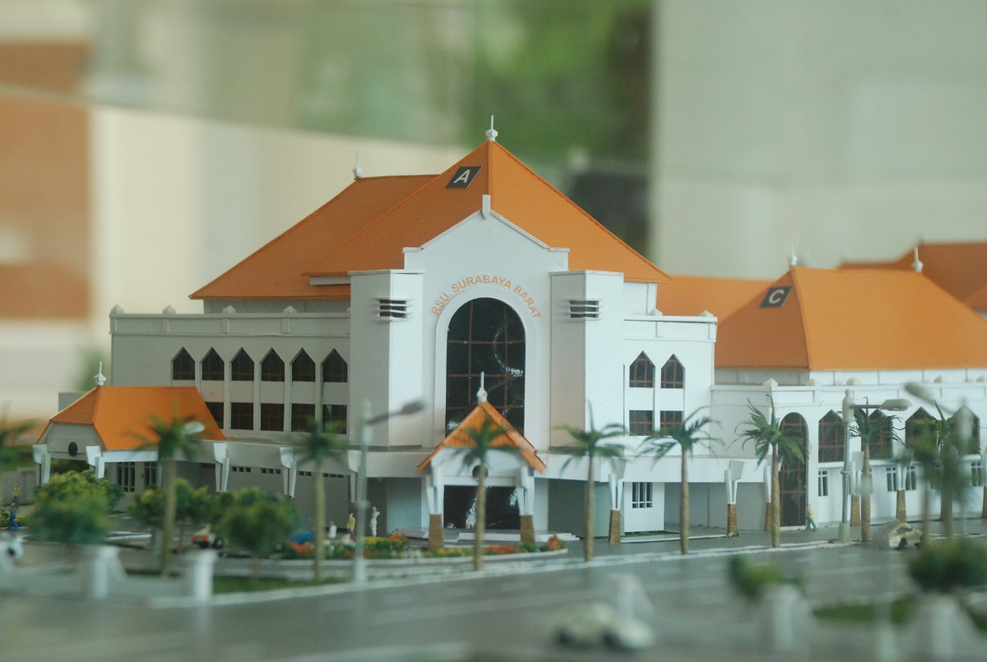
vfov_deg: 13.9
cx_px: 494
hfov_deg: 20.6
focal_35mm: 99
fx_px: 2719
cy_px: 331
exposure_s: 1/60
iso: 1000
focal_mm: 66
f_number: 6.3
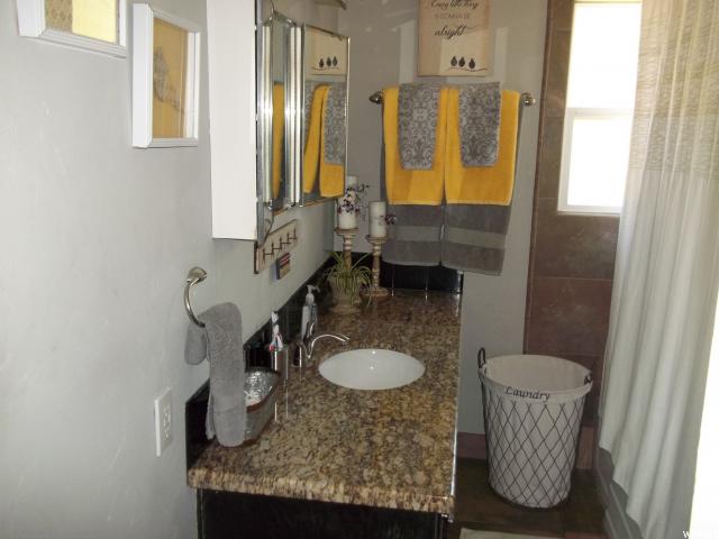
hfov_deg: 56.8
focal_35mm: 32
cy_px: 270
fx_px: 665
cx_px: 360
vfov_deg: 44.2
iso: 160
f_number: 2.9
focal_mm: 5.7
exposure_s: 1/30
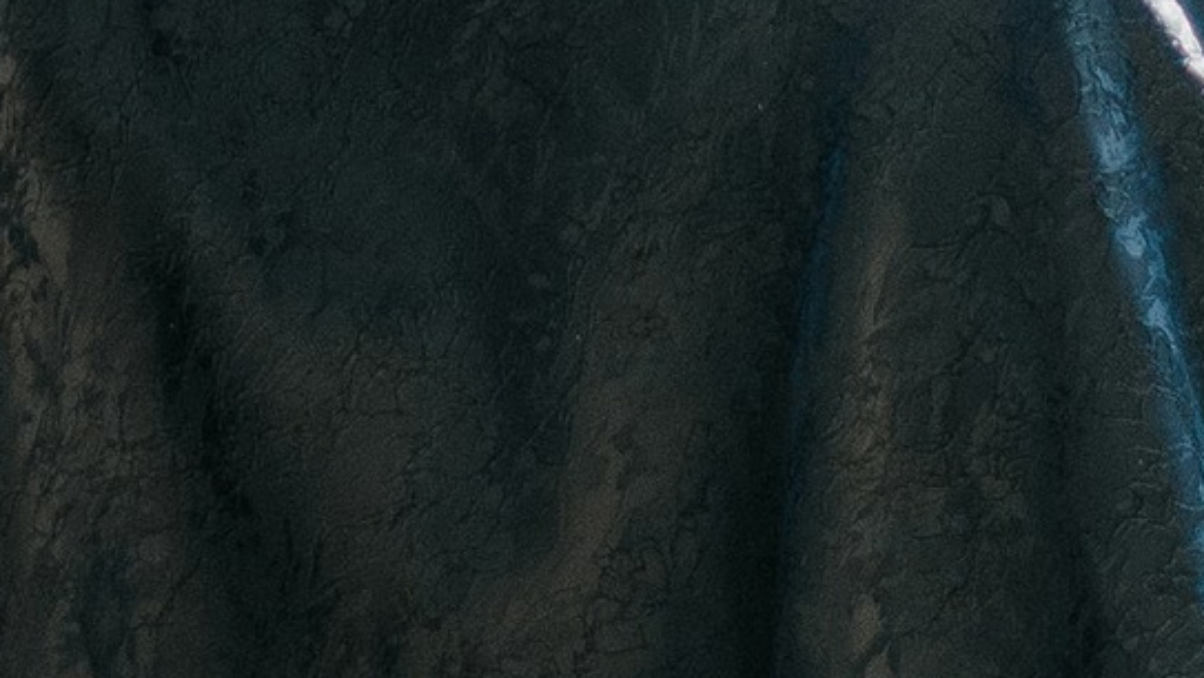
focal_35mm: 370
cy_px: -1655
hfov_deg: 5.8
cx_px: -51
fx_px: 11818
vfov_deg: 3.2
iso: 400
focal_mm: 50
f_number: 1.6
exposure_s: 1/250
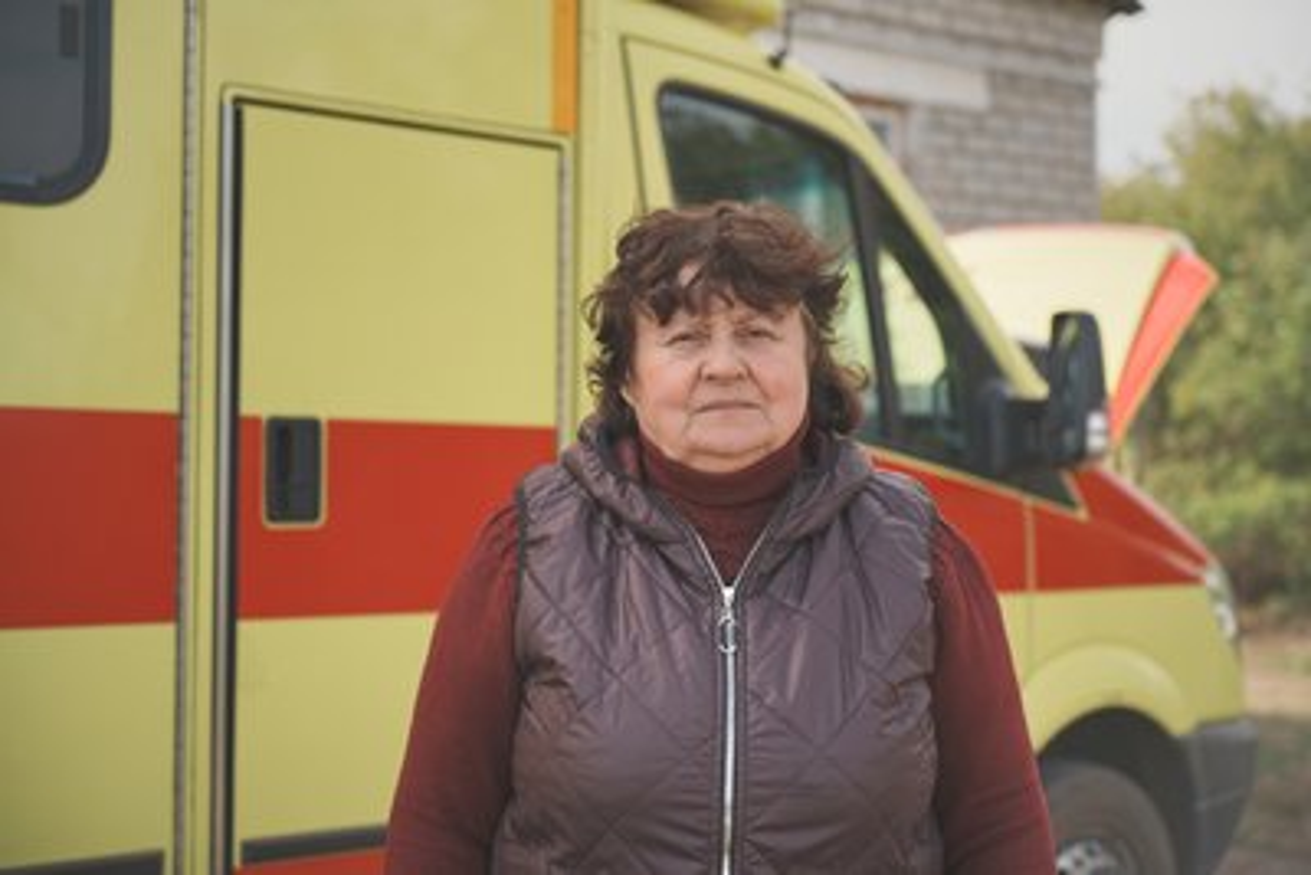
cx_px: 656
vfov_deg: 24.2
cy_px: 438
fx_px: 2040
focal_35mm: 56
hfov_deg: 35.6
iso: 100
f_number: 2.8
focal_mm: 56
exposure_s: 1/1667
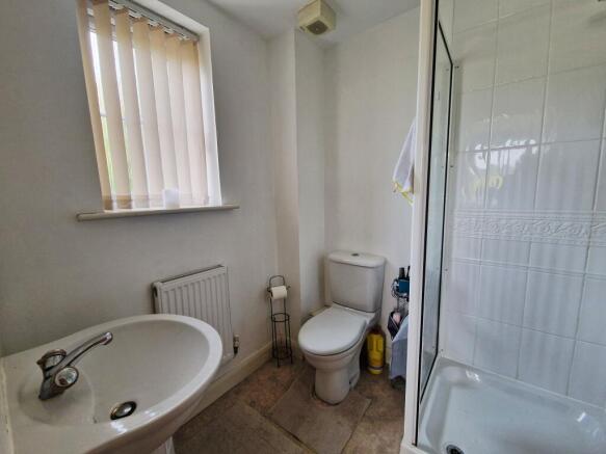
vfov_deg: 89.9
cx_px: 303
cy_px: 227
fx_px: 228
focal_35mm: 13
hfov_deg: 106.2
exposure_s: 1/50
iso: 160
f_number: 2.2
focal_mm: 2.2
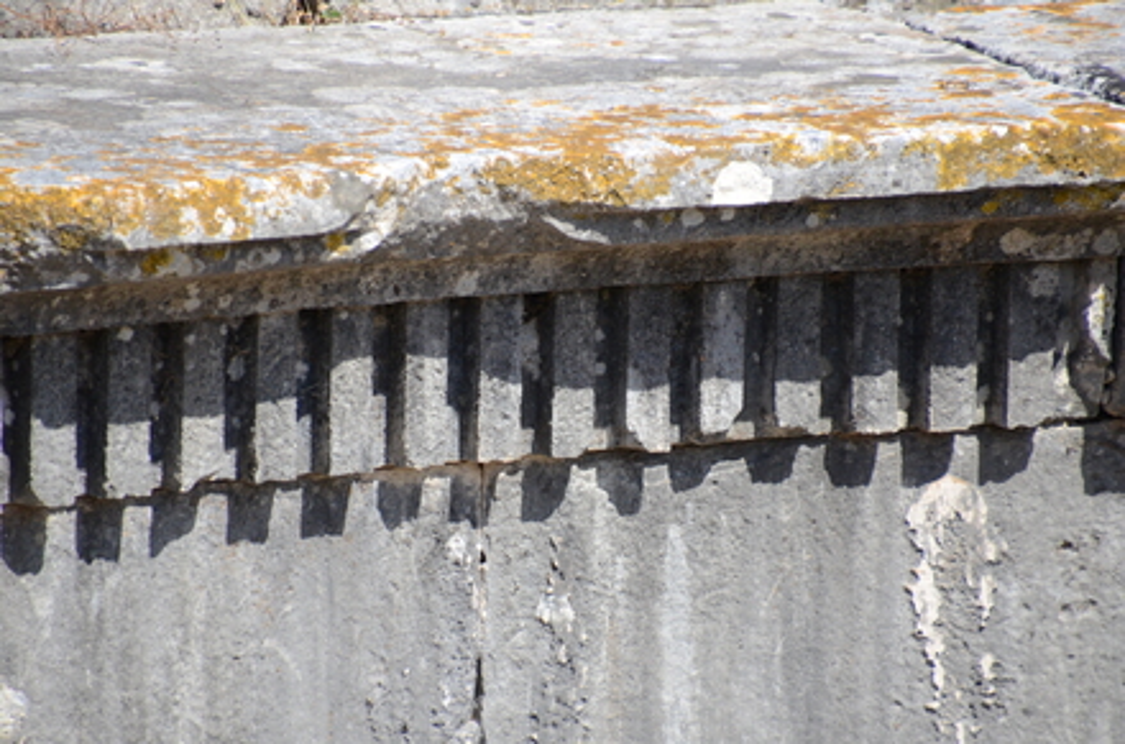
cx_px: 562
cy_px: 372
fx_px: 14027
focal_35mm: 450
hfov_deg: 4.6
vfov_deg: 3.0
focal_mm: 300
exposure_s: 1/2000
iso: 1000
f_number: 6.3
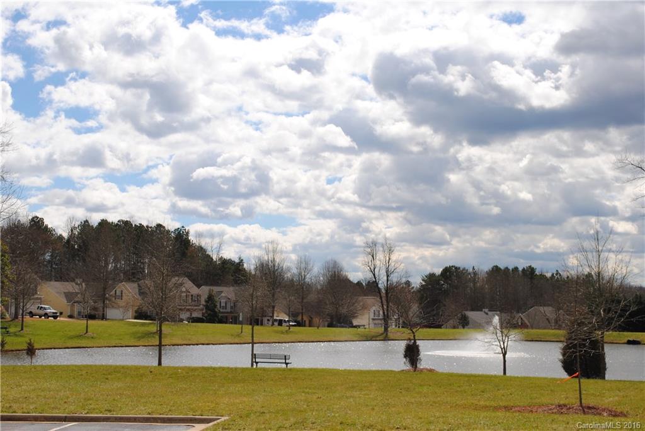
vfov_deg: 23.8
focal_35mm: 57
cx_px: 322
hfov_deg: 35.0
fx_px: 1022
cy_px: 216
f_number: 9
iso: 100
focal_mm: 38
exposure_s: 1/400
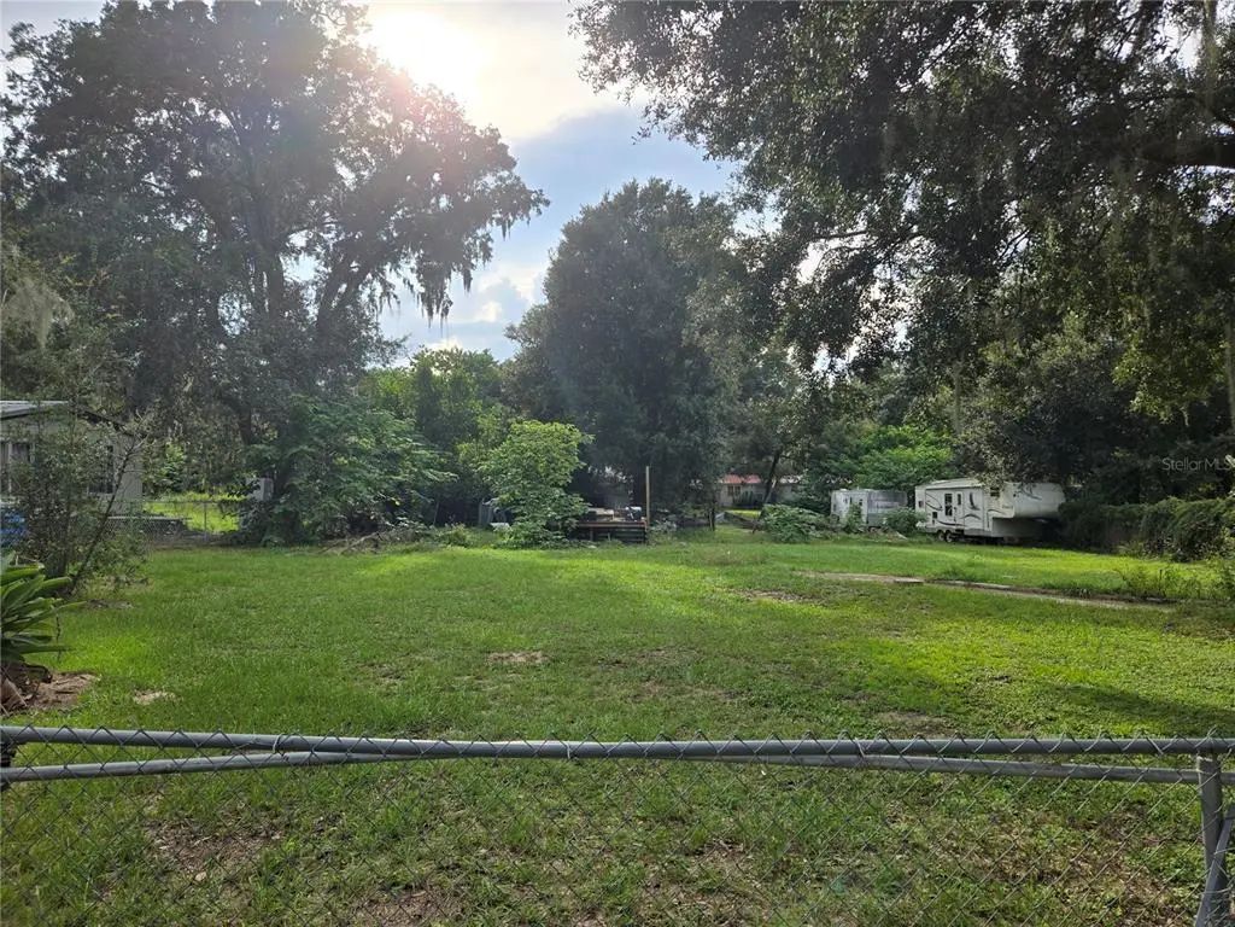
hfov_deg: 73.9
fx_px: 821
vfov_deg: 58.9
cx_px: 618
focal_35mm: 23
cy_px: 464
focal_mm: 5.4
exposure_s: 1/1380
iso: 25
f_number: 1.8
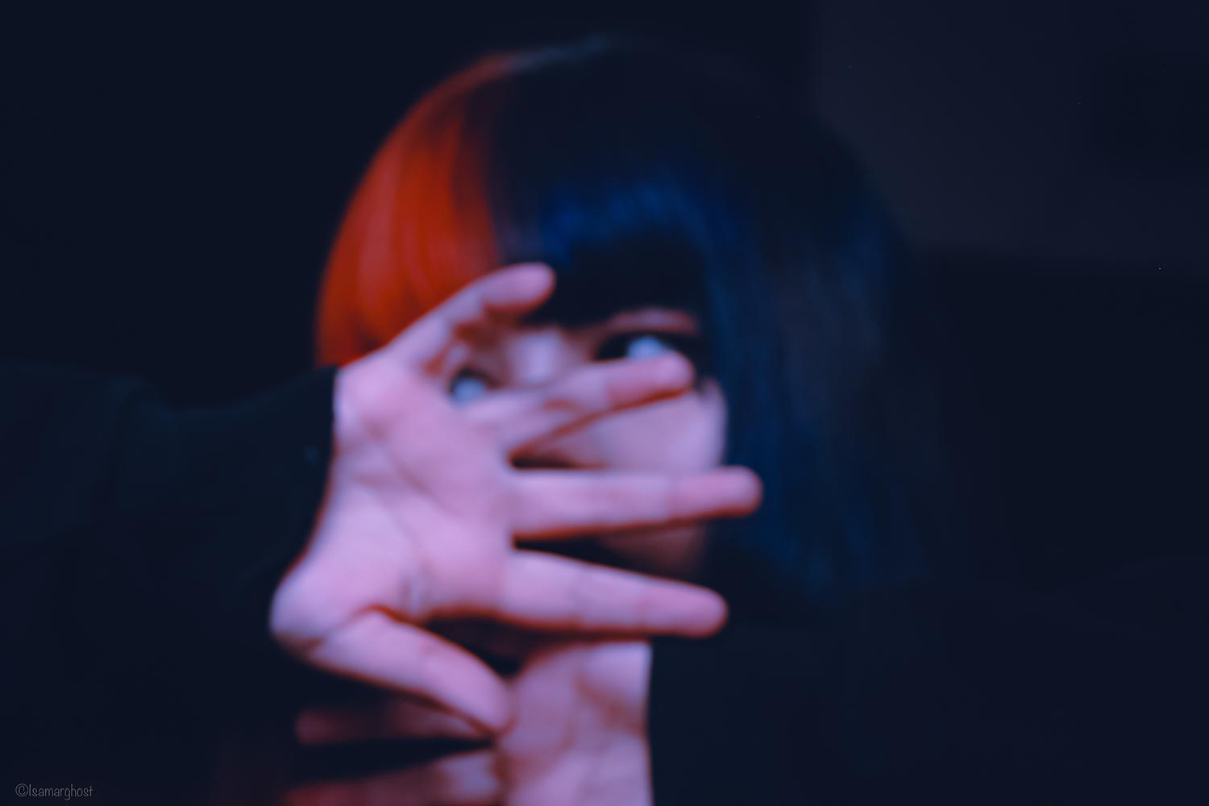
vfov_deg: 17.5
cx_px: 604
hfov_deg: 26.0
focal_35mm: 78
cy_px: 403
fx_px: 2619
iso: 250
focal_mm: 52
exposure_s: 1/30
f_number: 5
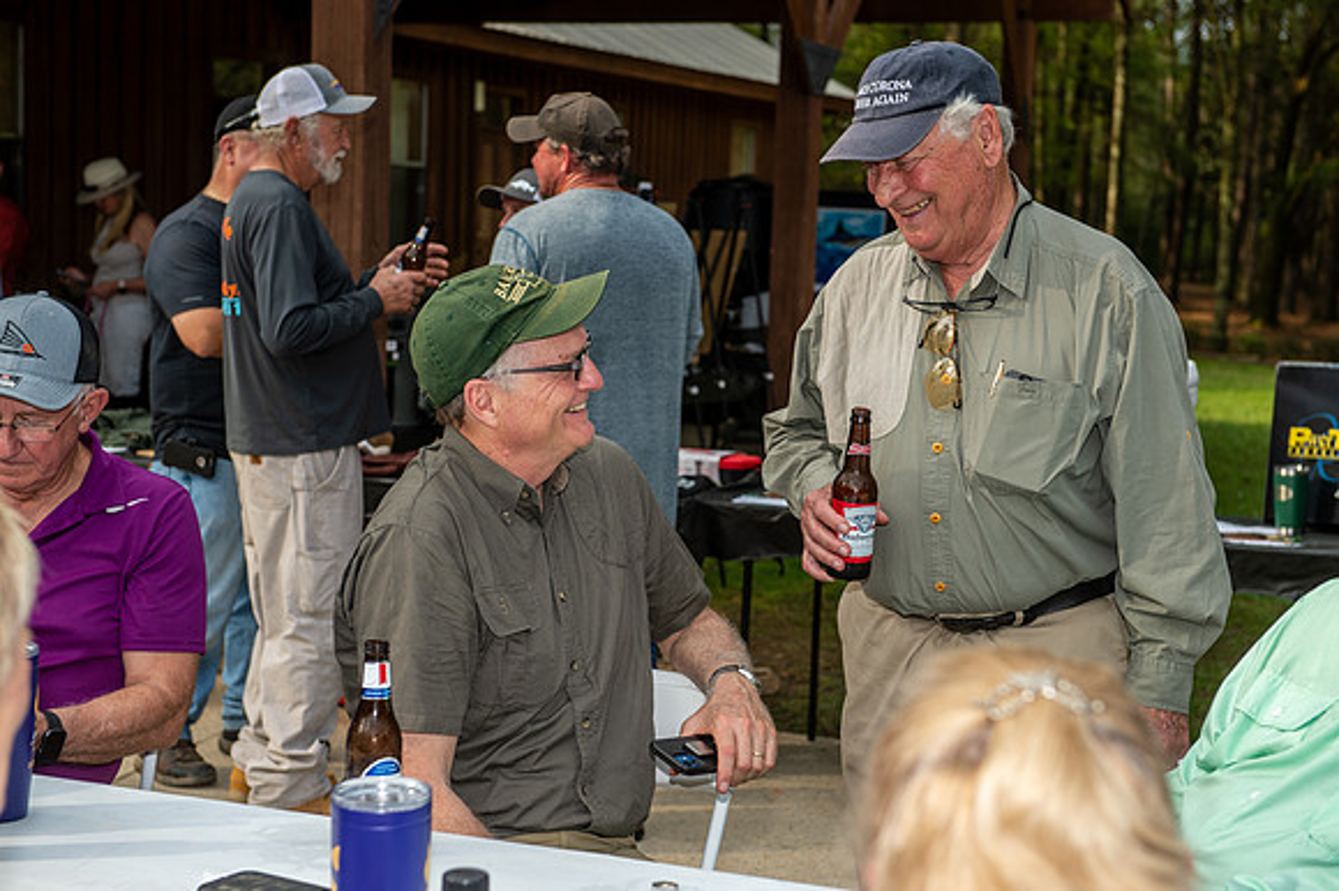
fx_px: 2305
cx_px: 670
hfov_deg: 32.4
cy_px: 446
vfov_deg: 21.9
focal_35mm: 62
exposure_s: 1/400
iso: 160
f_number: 5.6
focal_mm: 62
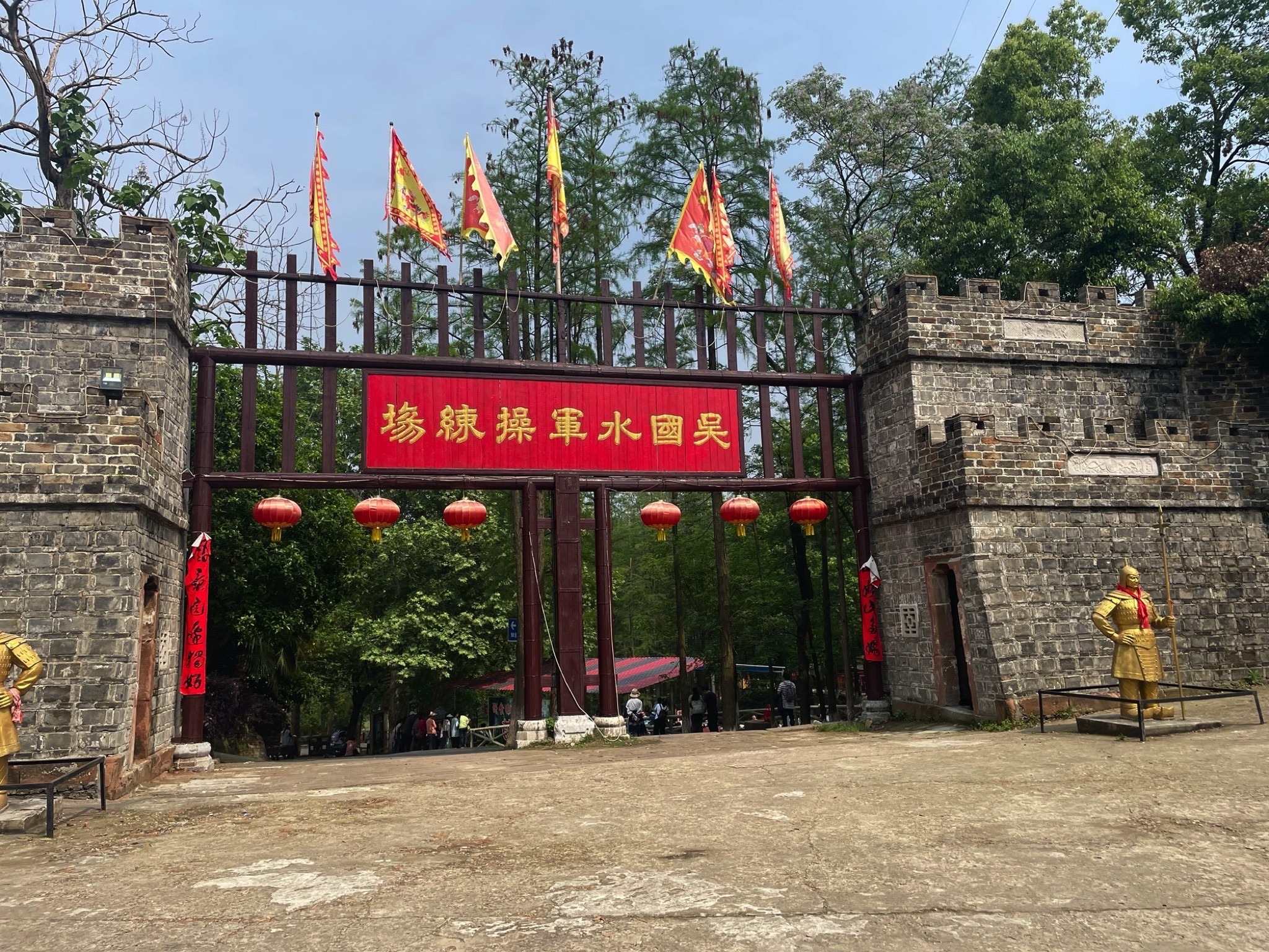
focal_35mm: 26
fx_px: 953
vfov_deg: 53.1
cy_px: 476
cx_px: 634
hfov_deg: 67.3
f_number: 1.6
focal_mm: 4.2
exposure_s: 1/2817
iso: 32
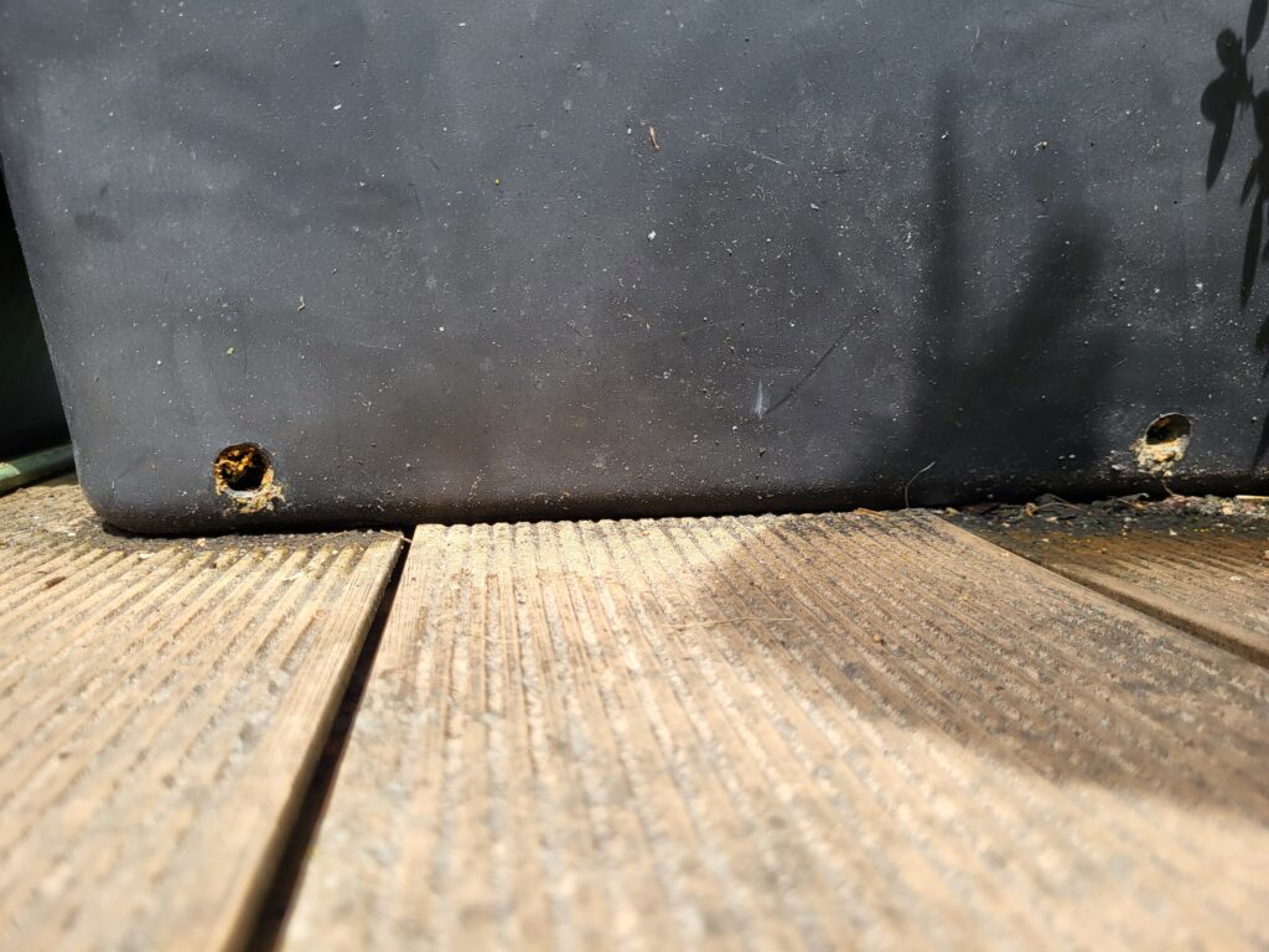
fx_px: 953
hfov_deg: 67.3
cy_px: 476
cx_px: 634
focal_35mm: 26
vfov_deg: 53.1
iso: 40
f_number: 1.8
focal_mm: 5.4
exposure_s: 1/761
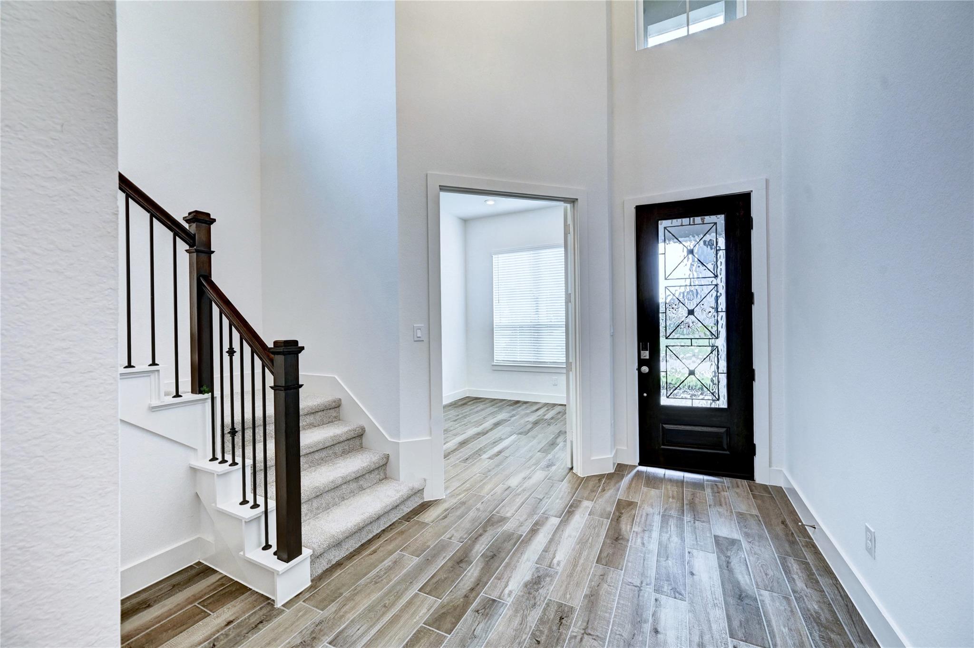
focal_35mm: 14
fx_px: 378
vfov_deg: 81.1
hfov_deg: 104.3
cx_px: 487
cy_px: 324
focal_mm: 14
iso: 400
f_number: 8
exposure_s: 1/25
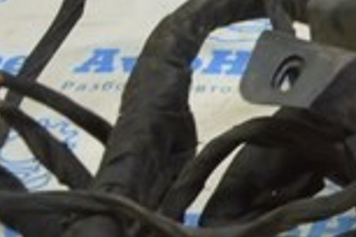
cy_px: 31
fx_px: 1790
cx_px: 940
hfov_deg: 9.6
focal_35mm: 181
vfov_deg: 7.6
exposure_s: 1/20
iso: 400
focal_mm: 18
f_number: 5.6
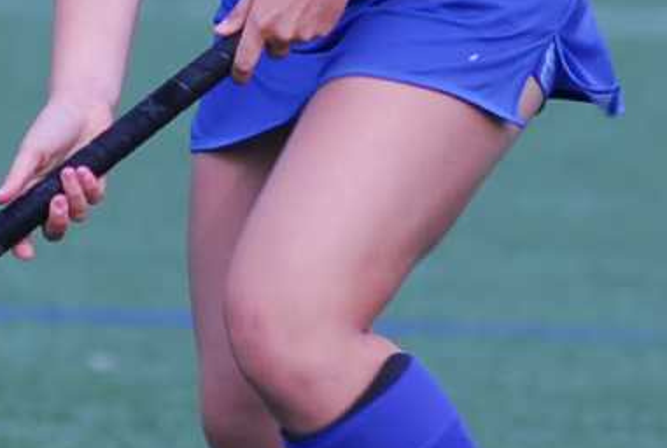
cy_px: -9
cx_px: 233
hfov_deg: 1.3
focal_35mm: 1612
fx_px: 29937
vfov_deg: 0.9
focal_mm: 200
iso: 100
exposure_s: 1/250
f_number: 3.5
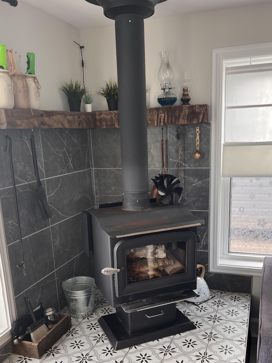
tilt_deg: -16.5
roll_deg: +0.4
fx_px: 346
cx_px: 136
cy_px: 221
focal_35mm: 33
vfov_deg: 54.9
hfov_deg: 42.9
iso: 64
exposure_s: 1/121
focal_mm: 5.1
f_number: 1.6
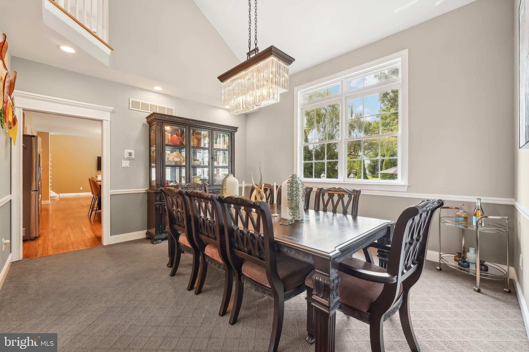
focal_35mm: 14
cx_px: 264
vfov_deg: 81.2
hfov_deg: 104.3
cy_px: 176
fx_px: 206
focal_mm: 14
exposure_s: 1/80
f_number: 8
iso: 500
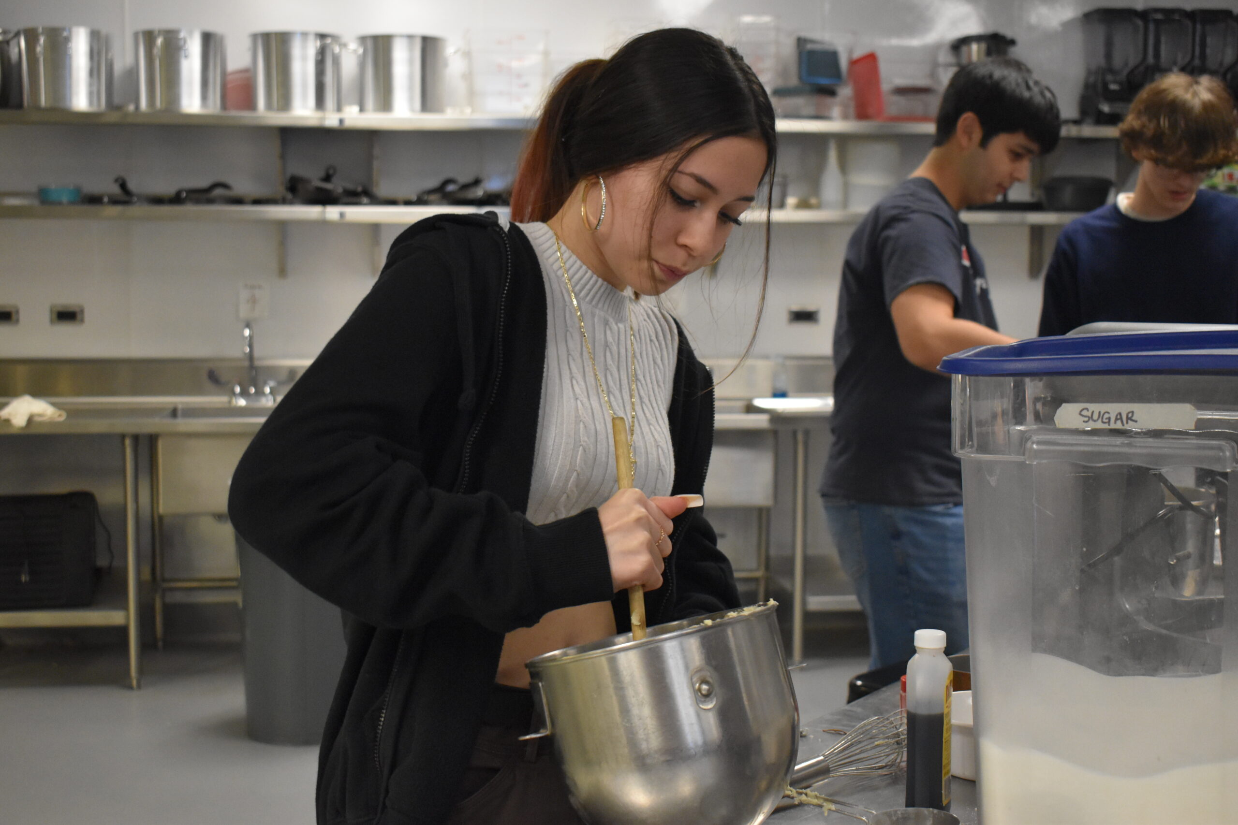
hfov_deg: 41.1
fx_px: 1651
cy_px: 412
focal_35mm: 48
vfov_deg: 28.1
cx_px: 619
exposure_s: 1/100
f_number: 4.5
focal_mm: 32
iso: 3200
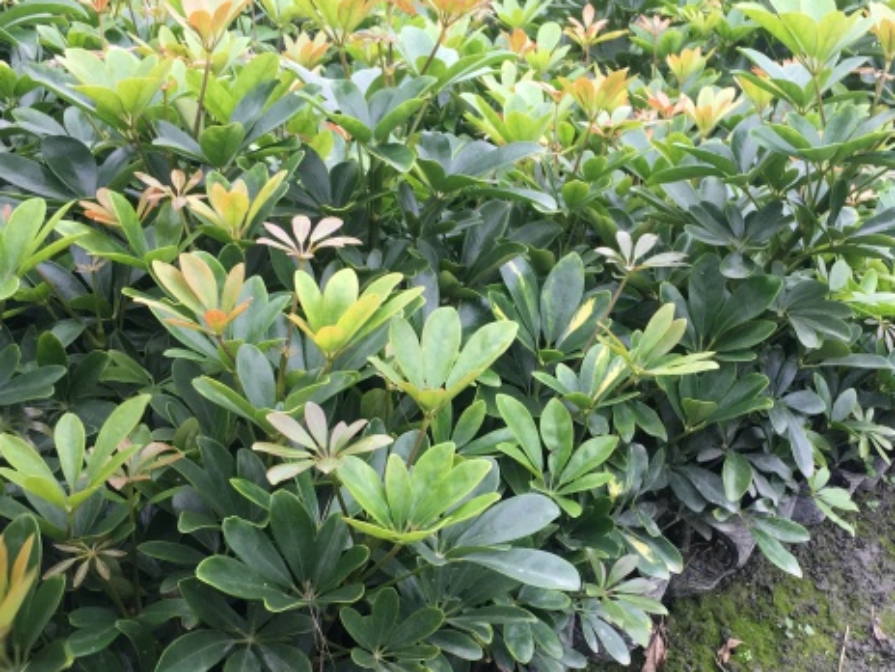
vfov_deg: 28.7
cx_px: 588
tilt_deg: -23.9
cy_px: 492
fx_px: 1293
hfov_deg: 37.8
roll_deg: -6.4
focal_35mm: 50
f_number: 2.2
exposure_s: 1/100
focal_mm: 4.15
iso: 40
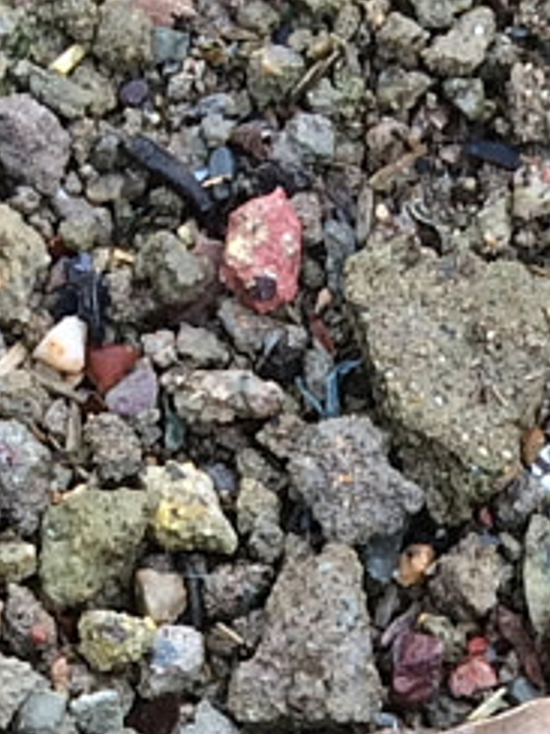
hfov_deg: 7.8
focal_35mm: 190
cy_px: 1982
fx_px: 4025
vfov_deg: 9.0
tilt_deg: -87.5
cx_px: 562
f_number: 2.2
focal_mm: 4.15
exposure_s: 1/119
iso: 32
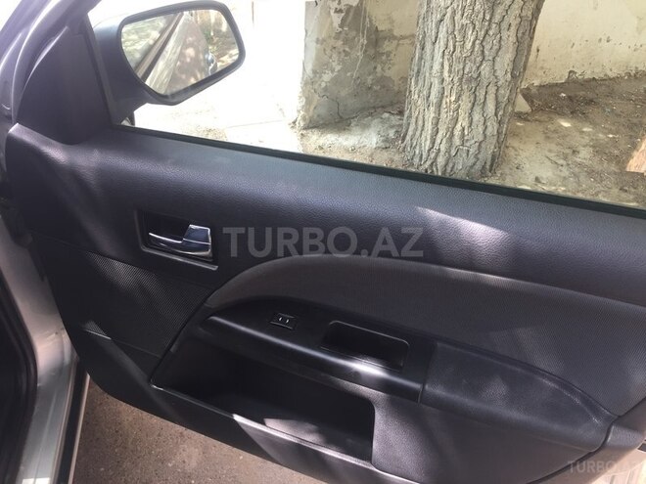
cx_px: 323
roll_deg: -5.3
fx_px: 541
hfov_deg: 61.7
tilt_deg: -38.5
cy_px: 242
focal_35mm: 29
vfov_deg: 48.2
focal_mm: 4.15
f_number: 2.2
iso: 32
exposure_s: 1/50
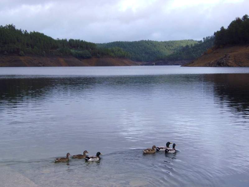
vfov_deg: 23.3
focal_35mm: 63
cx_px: 124
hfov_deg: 30.7
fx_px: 453
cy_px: 94
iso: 64
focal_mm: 11.7
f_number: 4
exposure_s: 1/640
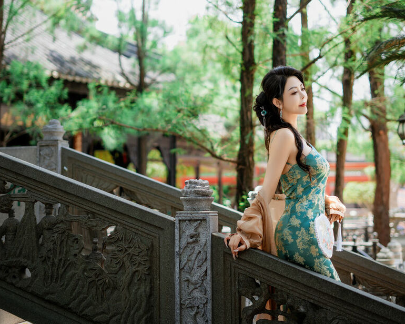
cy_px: 155
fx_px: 767
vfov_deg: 23.8
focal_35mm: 64
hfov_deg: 29.6
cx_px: 211
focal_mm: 50
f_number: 2
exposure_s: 1/320
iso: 100
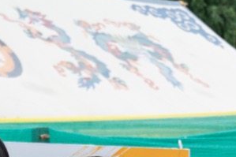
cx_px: 165
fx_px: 1533
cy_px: 517
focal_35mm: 234
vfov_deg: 5.4
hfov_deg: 8.8
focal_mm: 35
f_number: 4
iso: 640
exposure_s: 1/640
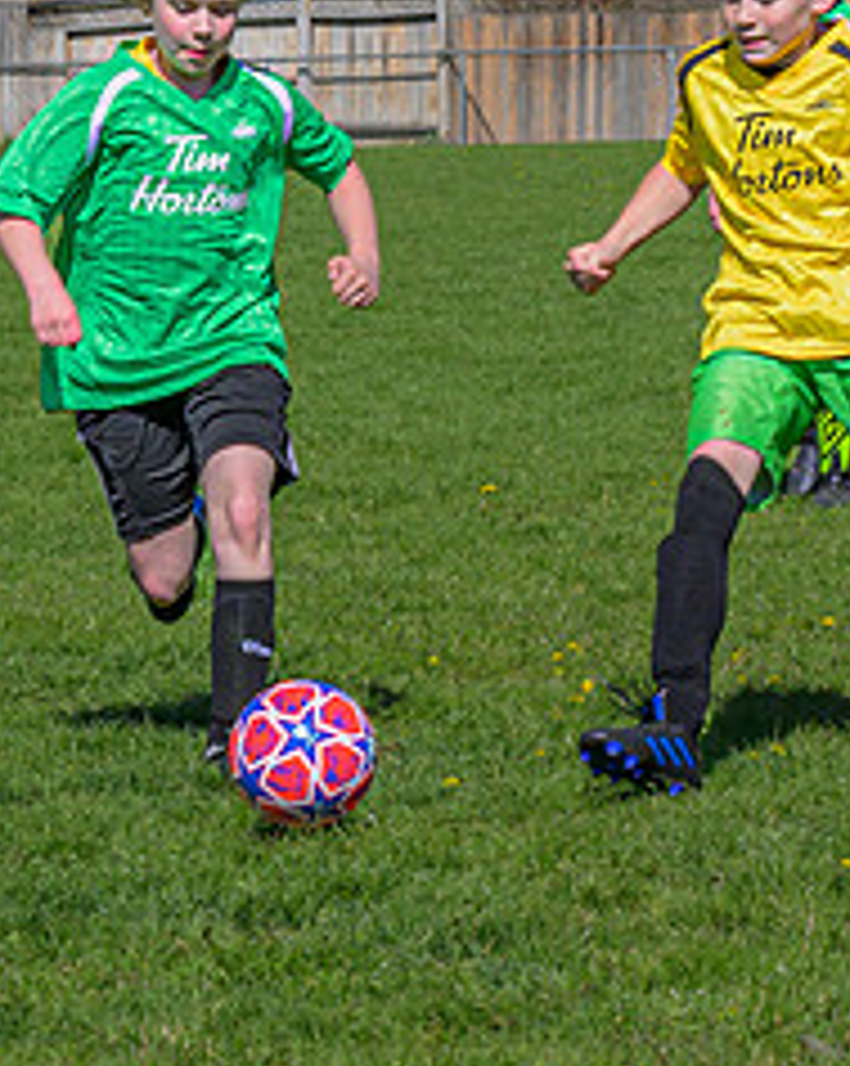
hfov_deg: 6.9
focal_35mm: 224
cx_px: 160
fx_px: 7058
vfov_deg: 8.6
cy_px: 488
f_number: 6.3
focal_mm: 48
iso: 125
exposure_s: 1/500
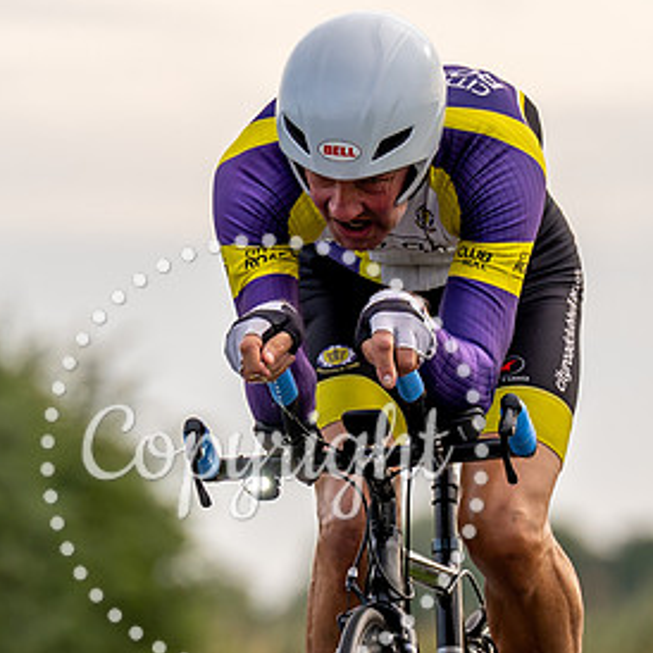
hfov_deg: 2.5
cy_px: 366
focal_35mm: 696
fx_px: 14854
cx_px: 459
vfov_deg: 2.5
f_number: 3.5
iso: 100
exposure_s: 1/800
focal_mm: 200
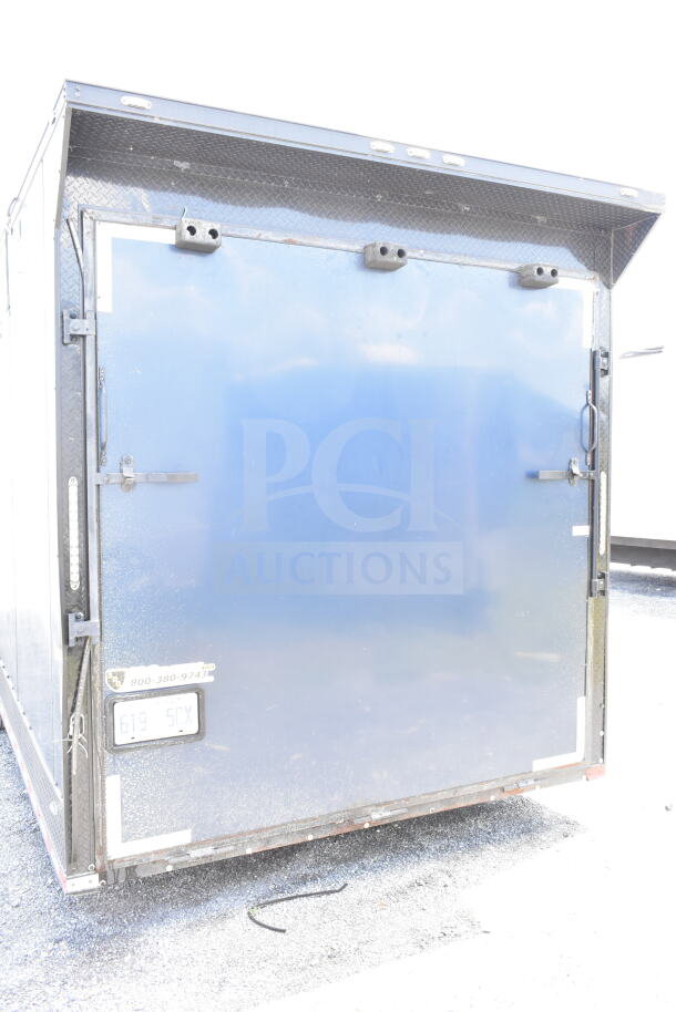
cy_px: 506
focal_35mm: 30
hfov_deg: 43.6
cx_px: 338
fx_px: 844
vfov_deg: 61.9
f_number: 6.3
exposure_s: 1/160
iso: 1600
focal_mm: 20
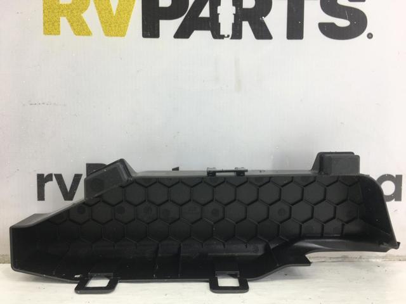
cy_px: 152
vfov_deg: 48.2
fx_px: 340
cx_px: 203
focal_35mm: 29
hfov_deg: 61.7
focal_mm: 4.15
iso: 32
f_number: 2.2
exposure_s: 1/50
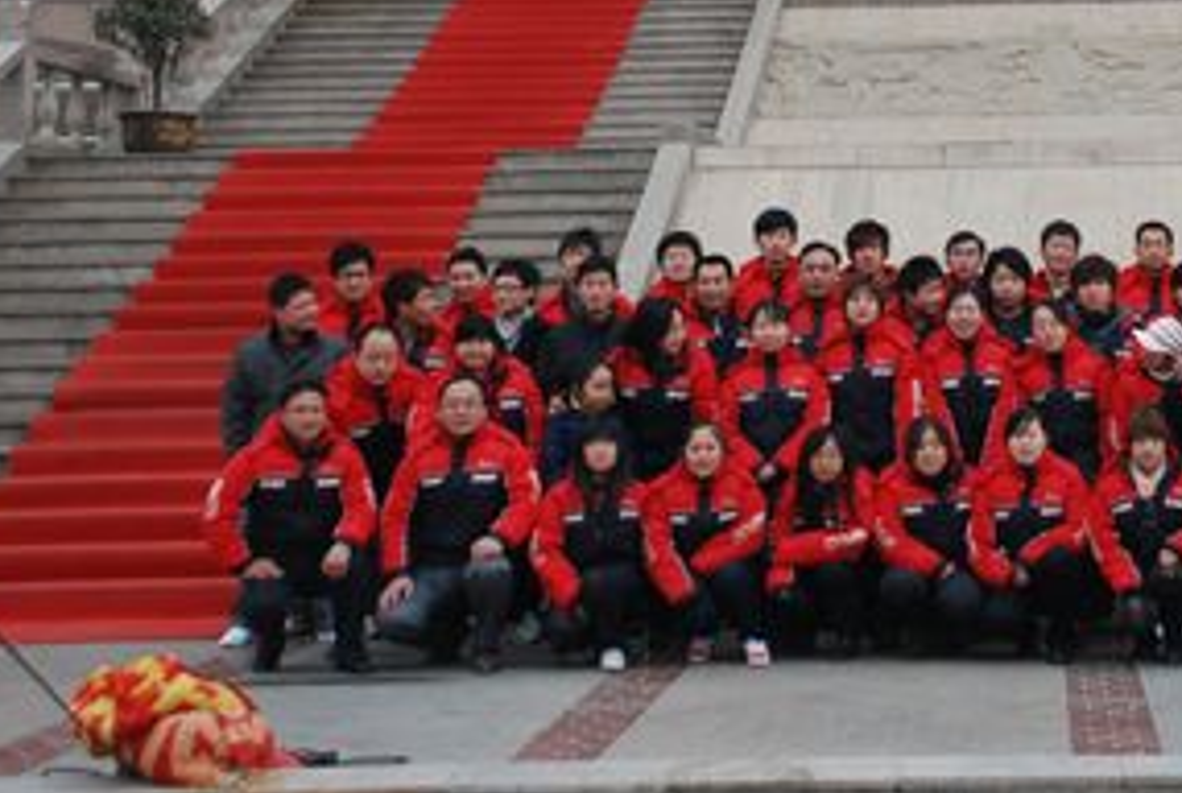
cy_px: 29
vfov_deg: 16.4
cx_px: 977
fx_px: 2698
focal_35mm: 82
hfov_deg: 24.3
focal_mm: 28
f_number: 4
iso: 400
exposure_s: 1/320
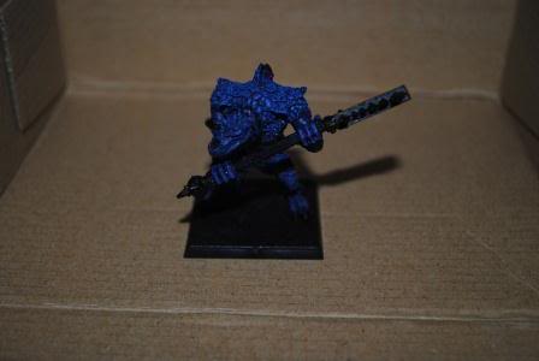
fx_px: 787
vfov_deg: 25.8
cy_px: 180
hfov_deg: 37.8
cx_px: 270
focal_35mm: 52
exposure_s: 1/60
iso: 200
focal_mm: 35
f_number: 5
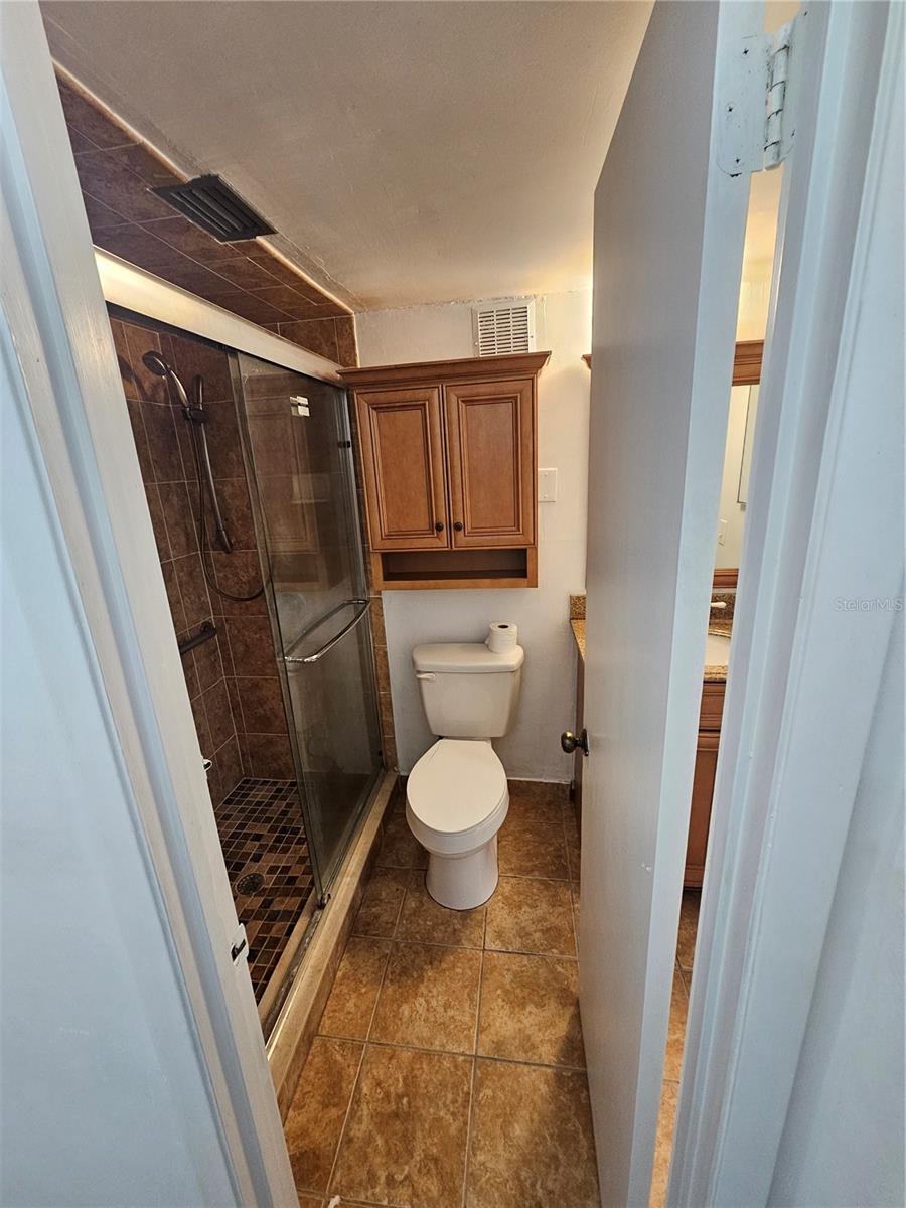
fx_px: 454
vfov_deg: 106.2
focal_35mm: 13
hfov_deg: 89.9
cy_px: 604
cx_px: 453
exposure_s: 1/40
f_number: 2.2
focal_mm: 2.2
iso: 320
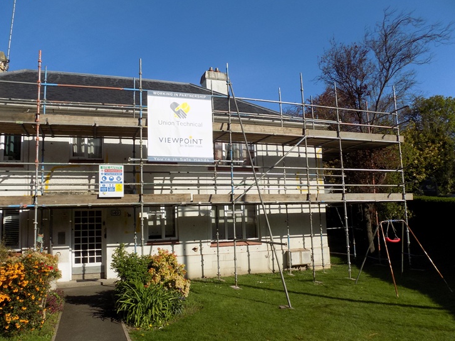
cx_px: 201
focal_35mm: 27
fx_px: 355
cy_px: 182
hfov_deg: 65.1
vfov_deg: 51.3
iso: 80
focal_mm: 4
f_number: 3.1
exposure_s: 1/1500
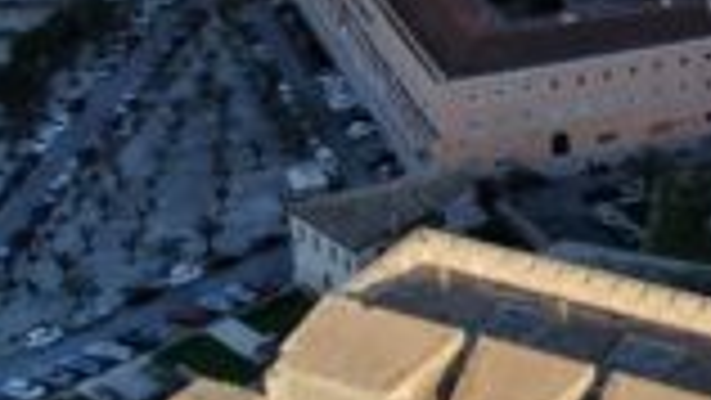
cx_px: 693
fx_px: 1867
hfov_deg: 20.9
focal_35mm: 99
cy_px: 36
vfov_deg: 12.2
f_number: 2.8
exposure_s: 1/1600
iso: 100
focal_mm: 4.39
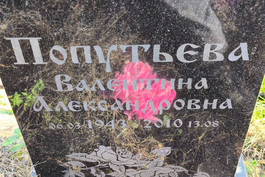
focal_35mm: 53
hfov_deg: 37.5
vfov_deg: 25.5
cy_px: 95
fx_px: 390
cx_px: 130
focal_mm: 4.71
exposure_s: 1/100
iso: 50
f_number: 1.7
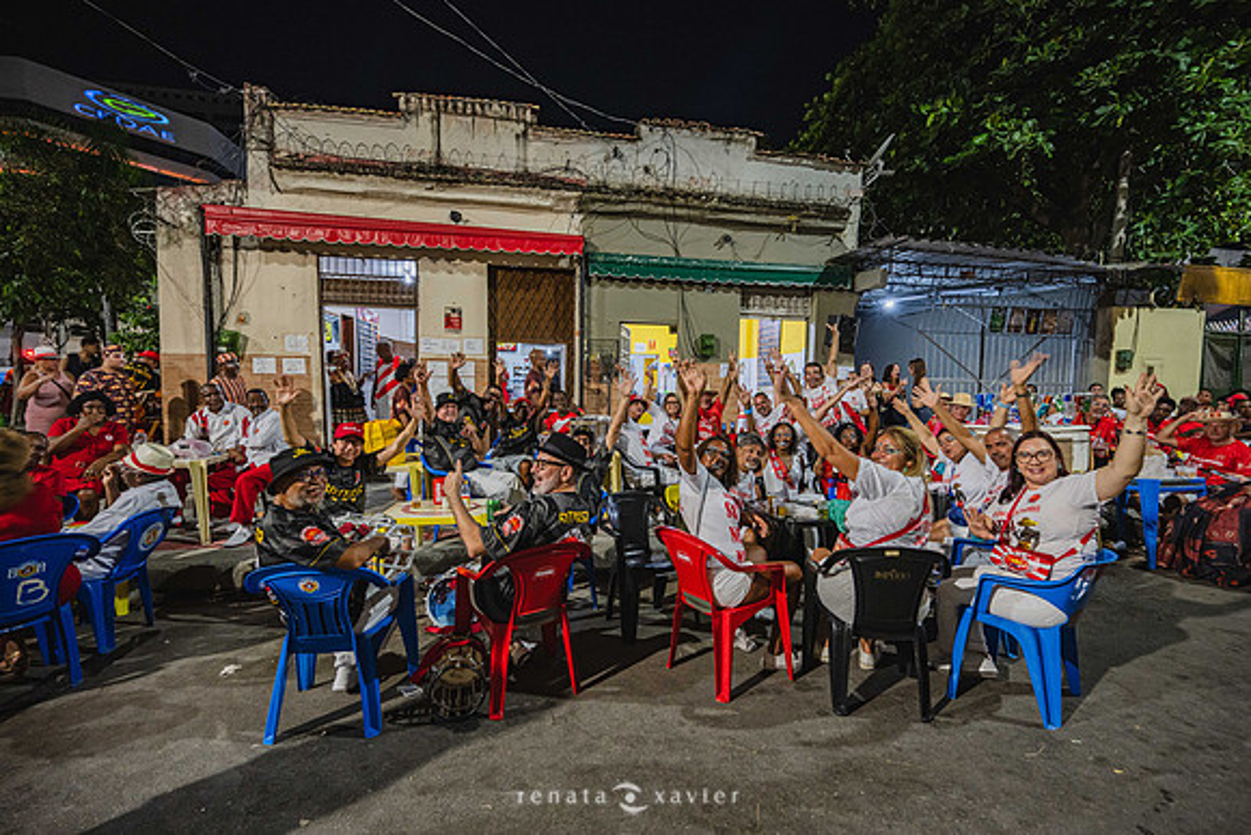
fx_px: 521
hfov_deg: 100.4
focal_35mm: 15
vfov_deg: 77.4
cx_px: 626
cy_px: 418
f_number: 4
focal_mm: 15
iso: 800
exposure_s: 1/40
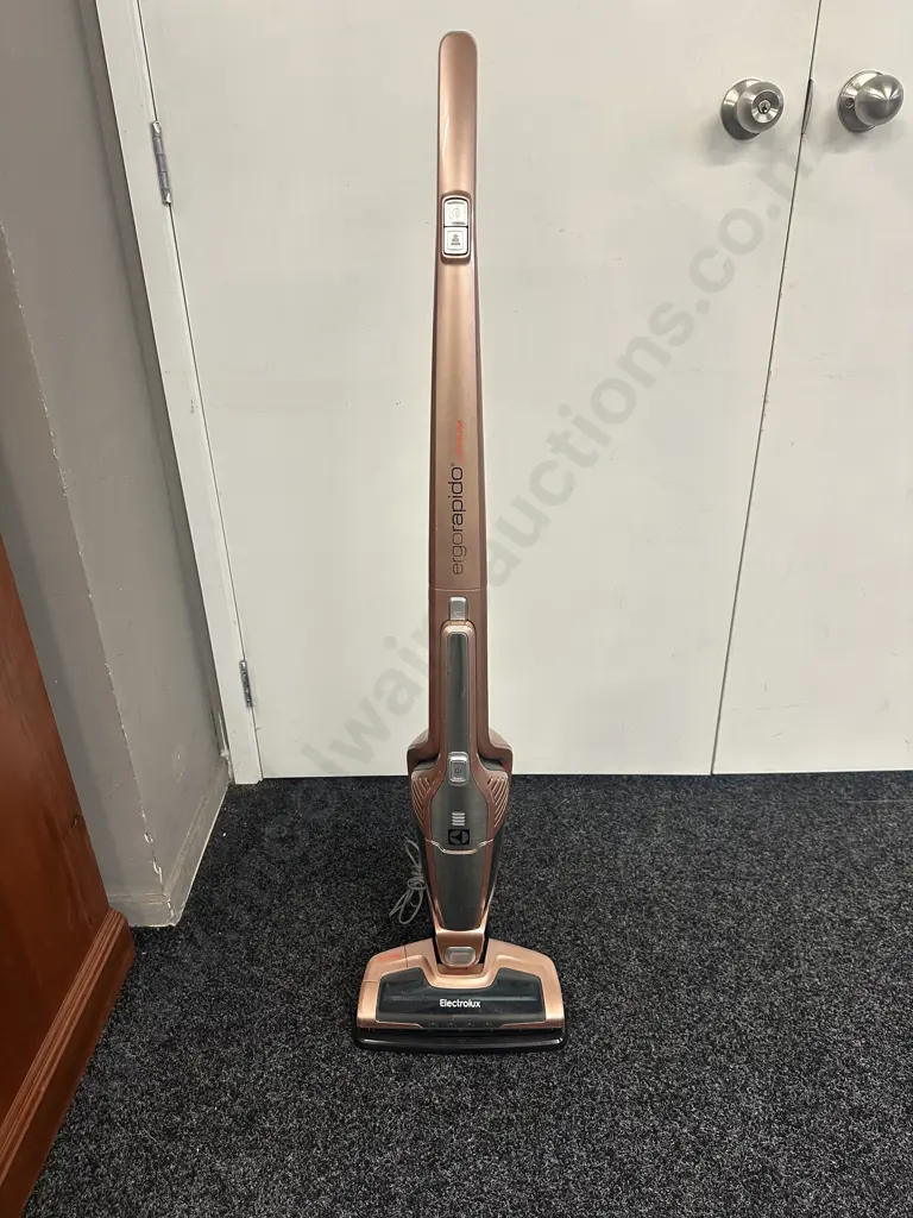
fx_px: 844
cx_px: 456
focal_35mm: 24
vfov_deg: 71.6
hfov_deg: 56.8
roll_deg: +0.2
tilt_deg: -28.2
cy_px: 609
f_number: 1.78
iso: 200
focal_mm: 6.86
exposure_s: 1/100
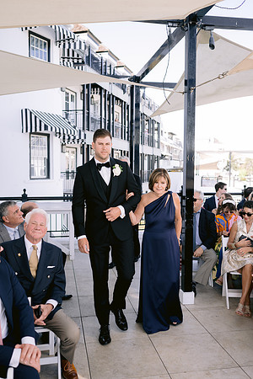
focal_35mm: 35
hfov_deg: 37.9
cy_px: 190
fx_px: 369
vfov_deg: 54.4
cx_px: 126
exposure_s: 1/500
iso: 200
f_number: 2.8
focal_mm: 35
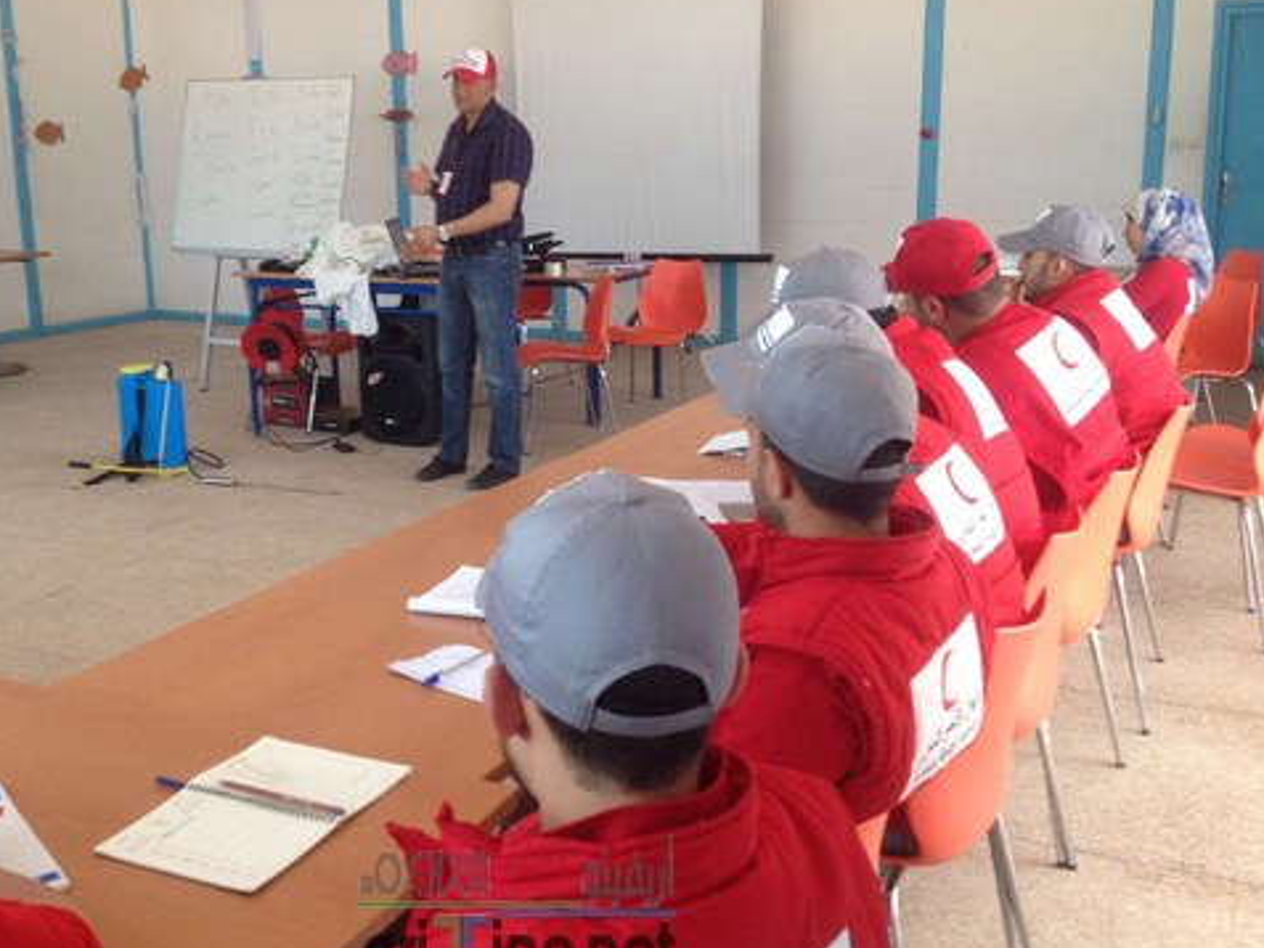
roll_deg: +2.1
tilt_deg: -16.3
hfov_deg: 42.8
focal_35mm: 44
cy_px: 477
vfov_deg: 32.9
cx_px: 517
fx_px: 1607
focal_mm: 4.28
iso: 50
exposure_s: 1/30
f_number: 2.4
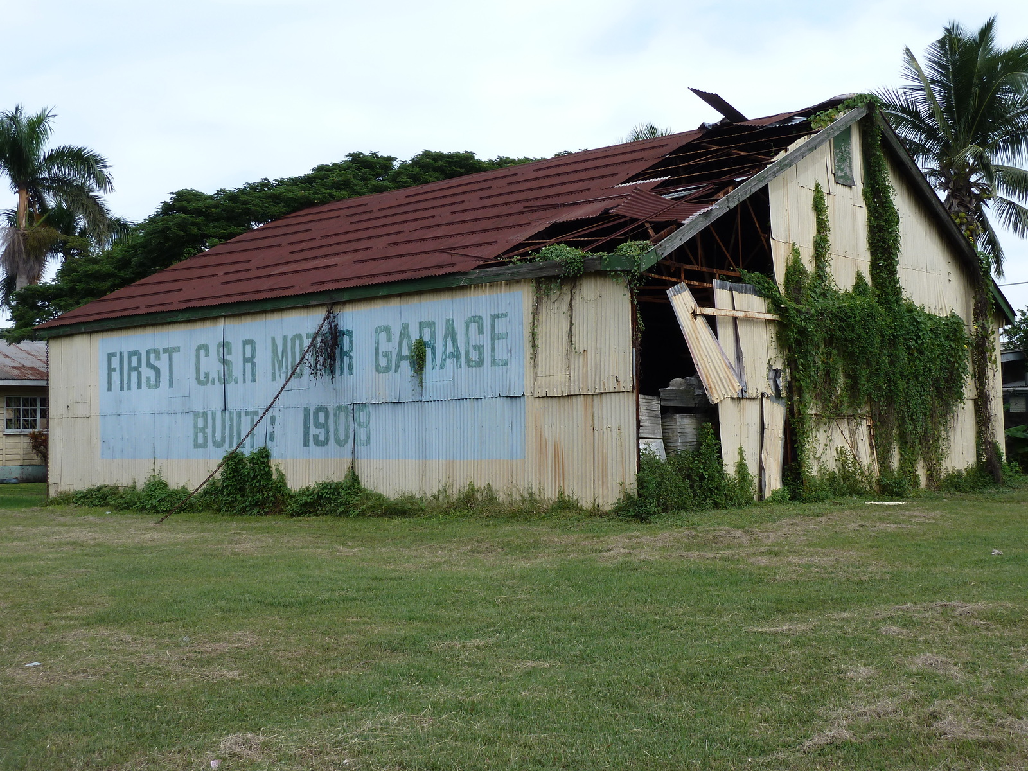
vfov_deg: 34.3
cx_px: 514
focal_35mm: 42
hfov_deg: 44.8
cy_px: 386
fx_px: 1247
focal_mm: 6.9
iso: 80
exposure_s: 1/400
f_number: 4
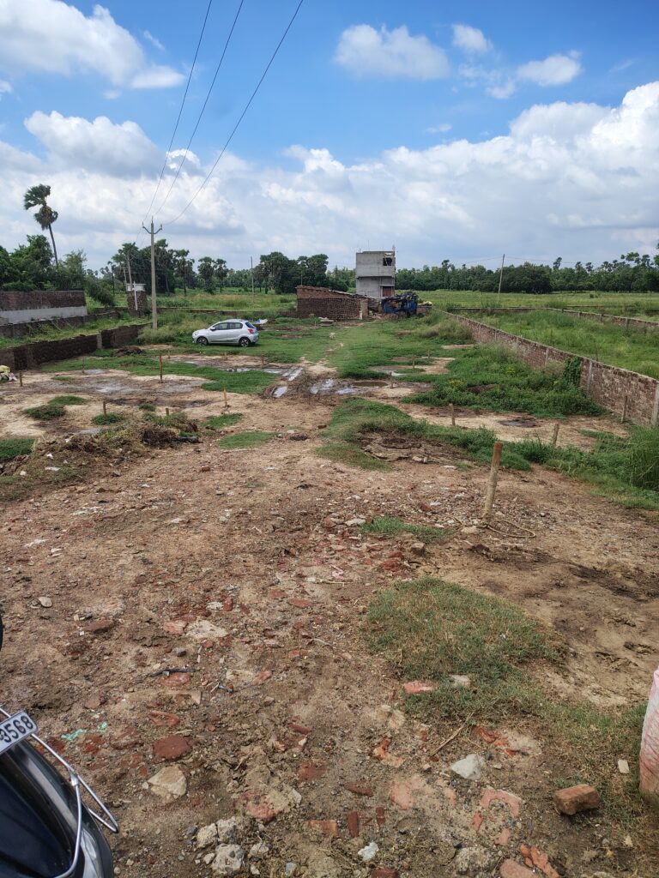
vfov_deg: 71.6
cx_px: 330
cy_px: 439
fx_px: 609
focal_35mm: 24
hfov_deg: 56.8
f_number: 1.8
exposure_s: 1/1489
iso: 100
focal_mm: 5.56
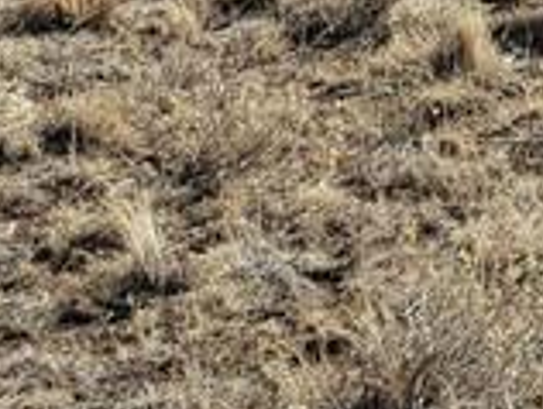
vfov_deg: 8.3
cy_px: -509
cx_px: 1395
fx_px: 2639
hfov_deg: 10.0
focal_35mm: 168
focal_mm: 4.3
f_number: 2.4
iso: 50
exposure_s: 1/1423
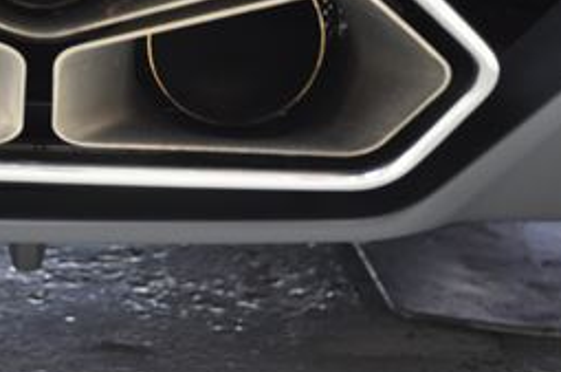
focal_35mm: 132
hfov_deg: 15.4
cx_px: 97
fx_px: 2053
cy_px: 107
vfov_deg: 10.3
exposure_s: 1/13
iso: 800
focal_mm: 32
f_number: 4.2
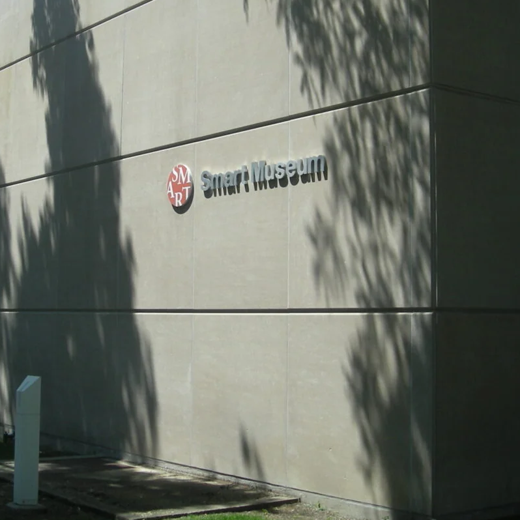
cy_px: 154
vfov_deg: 27.5
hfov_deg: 27.6
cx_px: 197
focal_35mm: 62
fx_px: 1054
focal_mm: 5.7
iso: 50
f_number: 5.7
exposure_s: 1/165
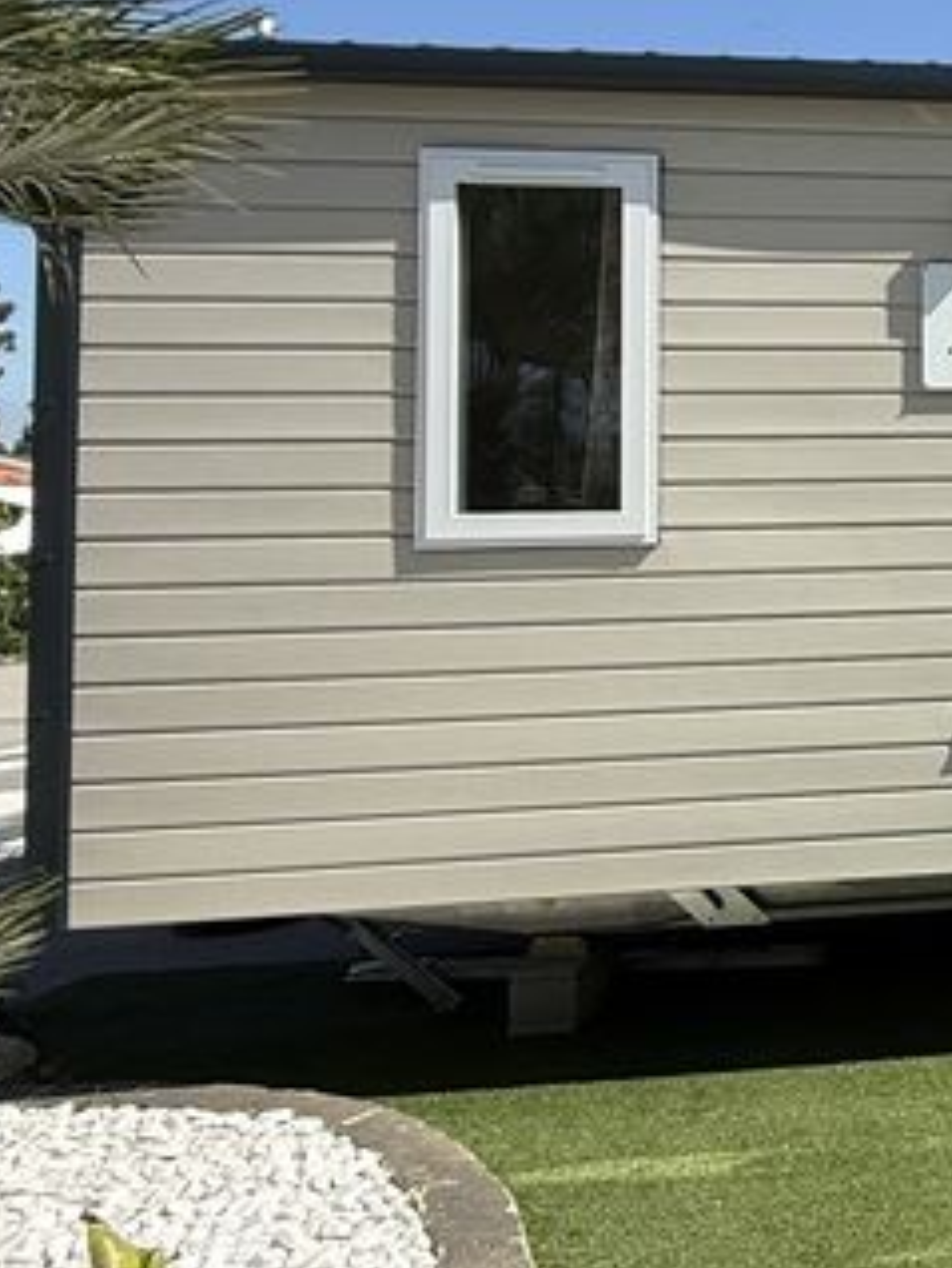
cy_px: 459
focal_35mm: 44
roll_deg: +1.0
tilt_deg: +2.4
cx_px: 1438
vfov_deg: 42.5
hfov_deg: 25.0
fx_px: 1611
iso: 50
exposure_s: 1/1745
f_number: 2.2
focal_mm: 2.22
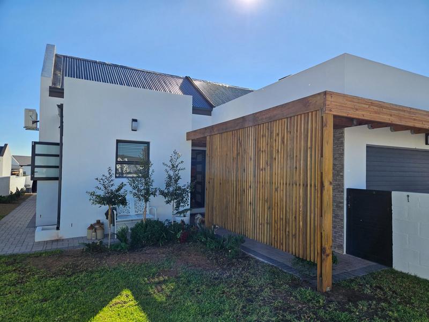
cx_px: 214
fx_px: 285
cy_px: 161
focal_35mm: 23
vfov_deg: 58.9
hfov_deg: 73.9
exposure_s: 1/2000
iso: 32
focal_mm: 5.4
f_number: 1.8
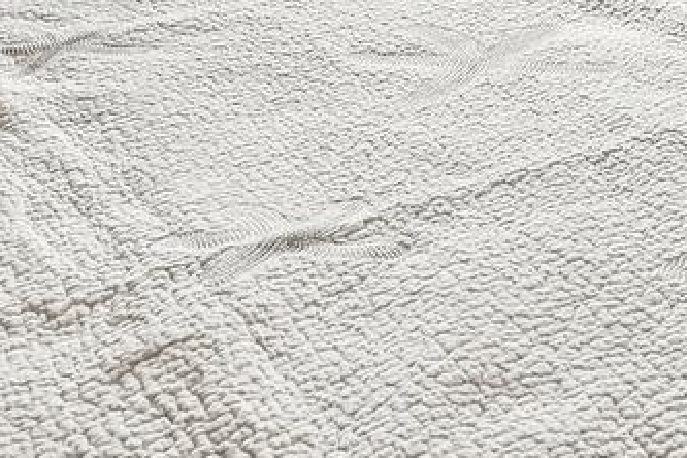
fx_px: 1641
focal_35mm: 86
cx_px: 673
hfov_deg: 22.8
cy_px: -492
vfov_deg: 13.4
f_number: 8
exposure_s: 1/20
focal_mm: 14
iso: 100
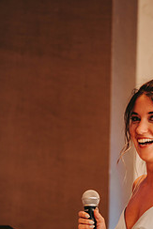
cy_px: 173
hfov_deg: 3.7
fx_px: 2349
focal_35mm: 369
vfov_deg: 5.6
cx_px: 124
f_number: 2.8
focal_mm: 200
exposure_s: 1/60
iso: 800
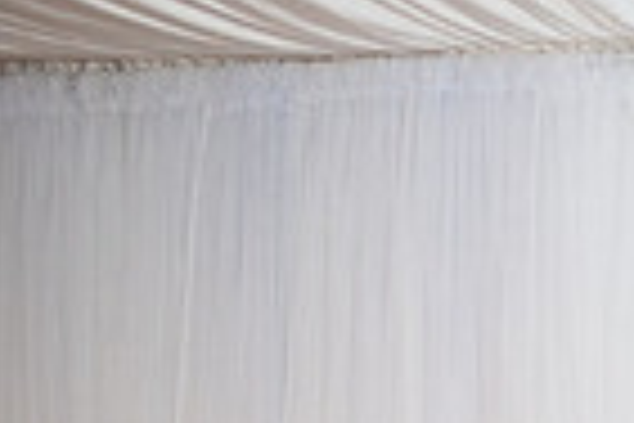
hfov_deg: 15.4
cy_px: 781
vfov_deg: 11.7
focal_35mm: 107
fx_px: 1884
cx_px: 1264
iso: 1000
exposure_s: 1/125
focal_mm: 26
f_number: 2.8
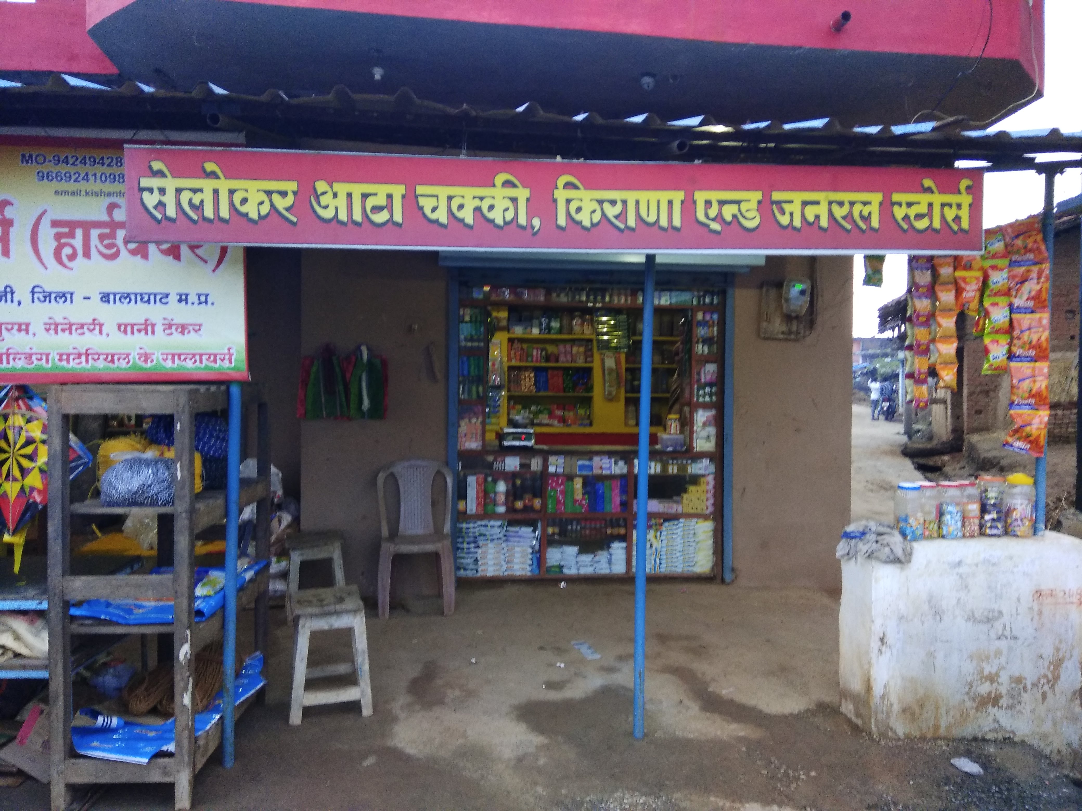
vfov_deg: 63.4
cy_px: 406
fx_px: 656
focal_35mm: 21
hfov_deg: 79.0
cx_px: 541
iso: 400
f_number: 2
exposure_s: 1/25
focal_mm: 3.57
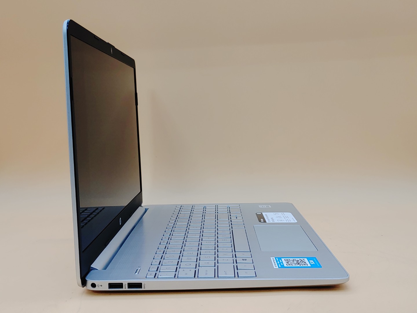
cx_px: 208
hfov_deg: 47.9
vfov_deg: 36.8
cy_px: 156
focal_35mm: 39
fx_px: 470
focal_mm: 4.36
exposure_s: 1/120
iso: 50
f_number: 1.8
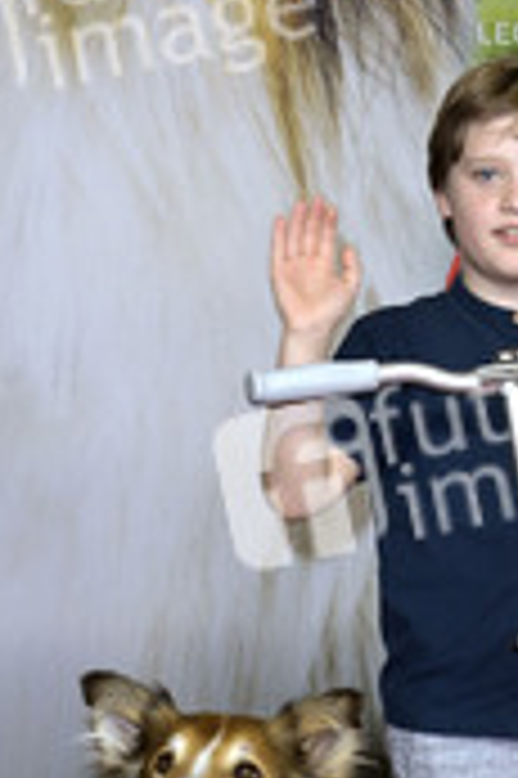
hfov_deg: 13.8
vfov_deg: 20.6
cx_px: 577
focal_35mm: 97
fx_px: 2098
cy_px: 688
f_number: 5.6
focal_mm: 42
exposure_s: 1/200
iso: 640
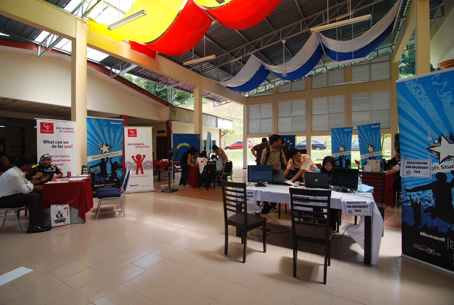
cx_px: 227
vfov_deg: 72.3
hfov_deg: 94.9
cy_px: 152
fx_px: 209
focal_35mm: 16
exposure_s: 1/125
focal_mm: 11
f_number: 4.5
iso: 100
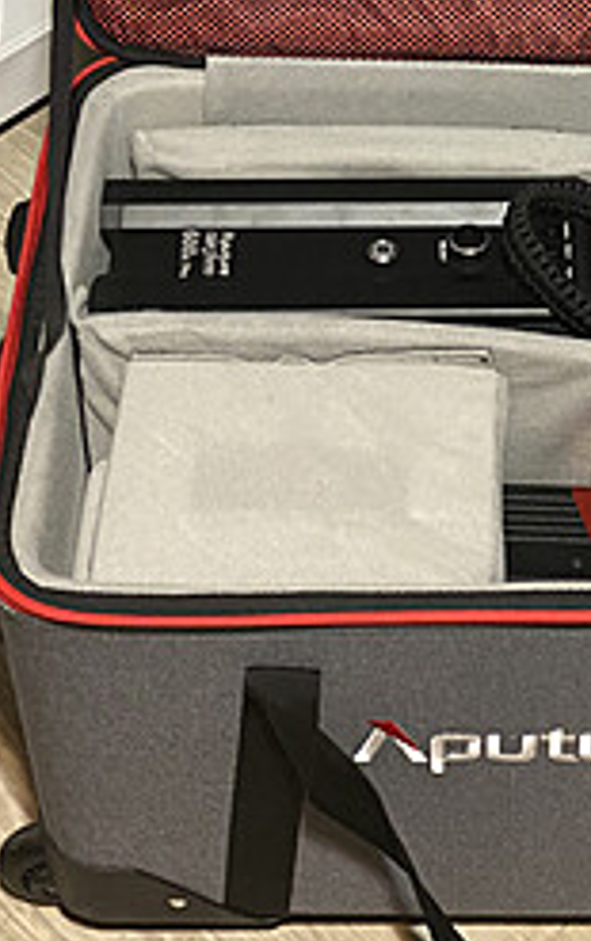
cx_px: 515
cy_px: 156
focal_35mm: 98
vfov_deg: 20.9
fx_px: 2518
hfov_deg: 13.3
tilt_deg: -46.0
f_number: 2
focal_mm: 6
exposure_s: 1/30
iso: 1000
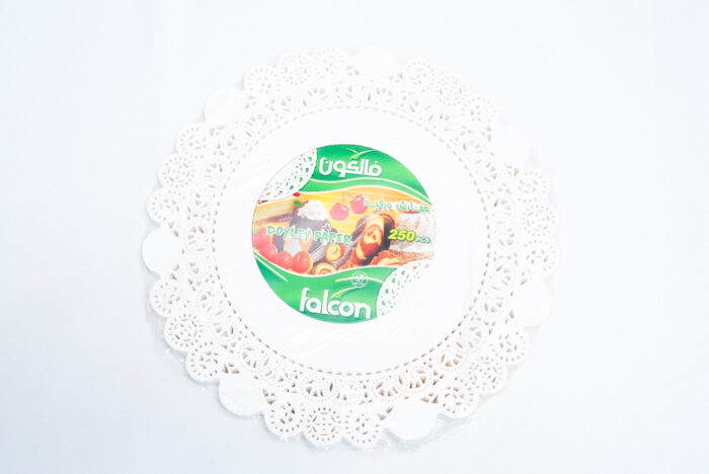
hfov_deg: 36.8
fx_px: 1064
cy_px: 237
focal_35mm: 54
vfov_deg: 25.1
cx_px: 354
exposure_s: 1/200
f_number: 9
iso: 3200
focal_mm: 54
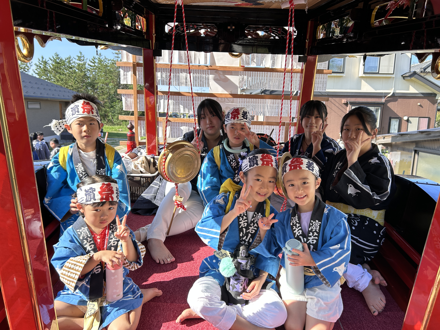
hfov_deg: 67.3
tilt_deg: -9.4
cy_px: 165
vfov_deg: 53.1
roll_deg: -0.8
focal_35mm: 26
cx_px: 220
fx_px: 330
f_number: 1.5
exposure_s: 1/705
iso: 50
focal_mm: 5.7
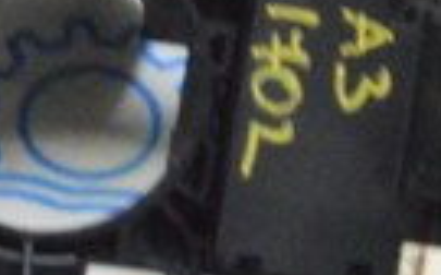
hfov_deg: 7.8
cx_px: -10
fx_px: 3203
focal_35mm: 267
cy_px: -34
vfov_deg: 4.9
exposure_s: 1/15
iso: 6400
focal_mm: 23
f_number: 20
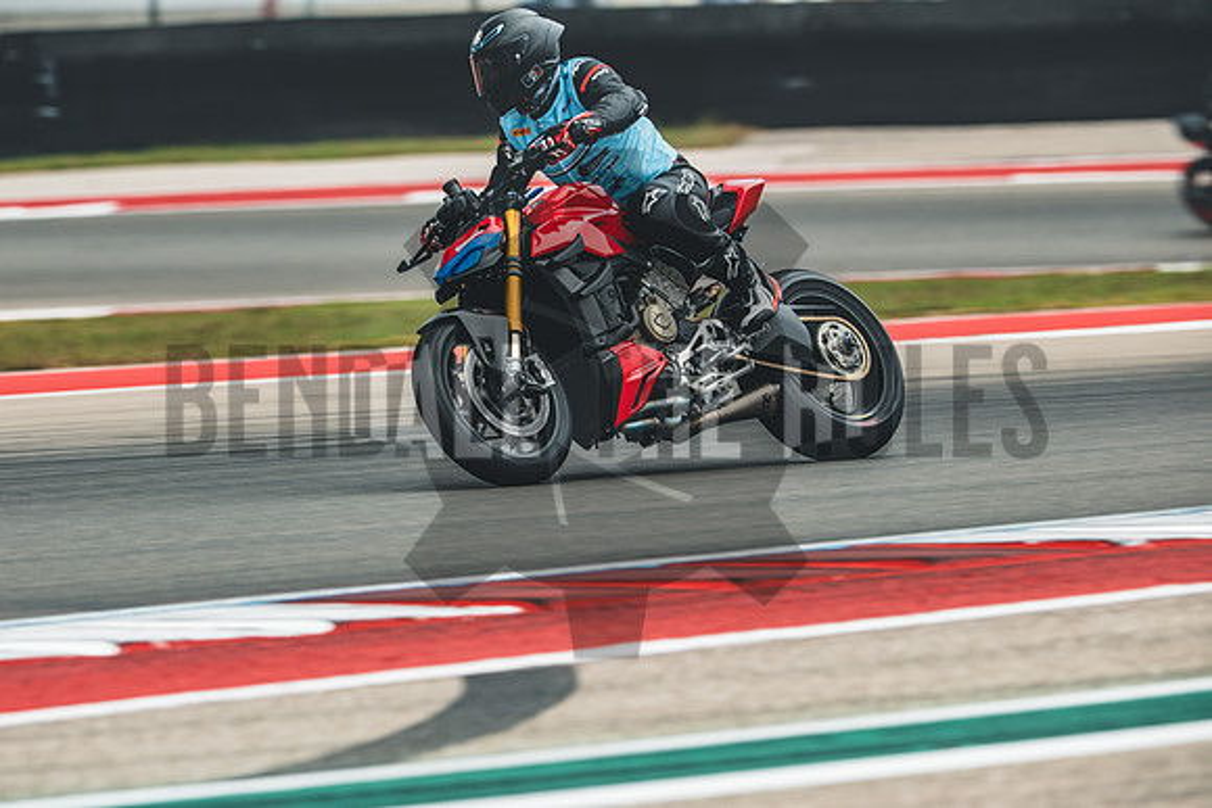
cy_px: 404
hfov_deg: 4.9
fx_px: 14143
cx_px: 606
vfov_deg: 3.3
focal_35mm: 420
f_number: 4.5
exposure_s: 1/320
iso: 160
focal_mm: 280
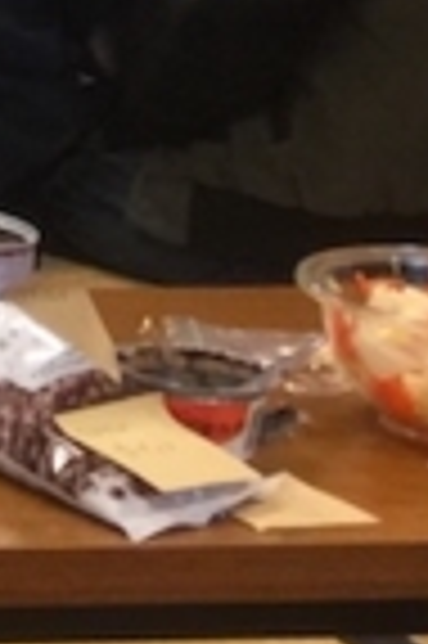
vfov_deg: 9.0
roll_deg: -1.6
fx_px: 3861
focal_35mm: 216
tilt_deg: -2.1
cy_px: -671
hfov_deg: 5.5
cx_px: -1298
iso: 50
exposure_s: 1/15
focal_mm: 4.15
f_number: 2.2
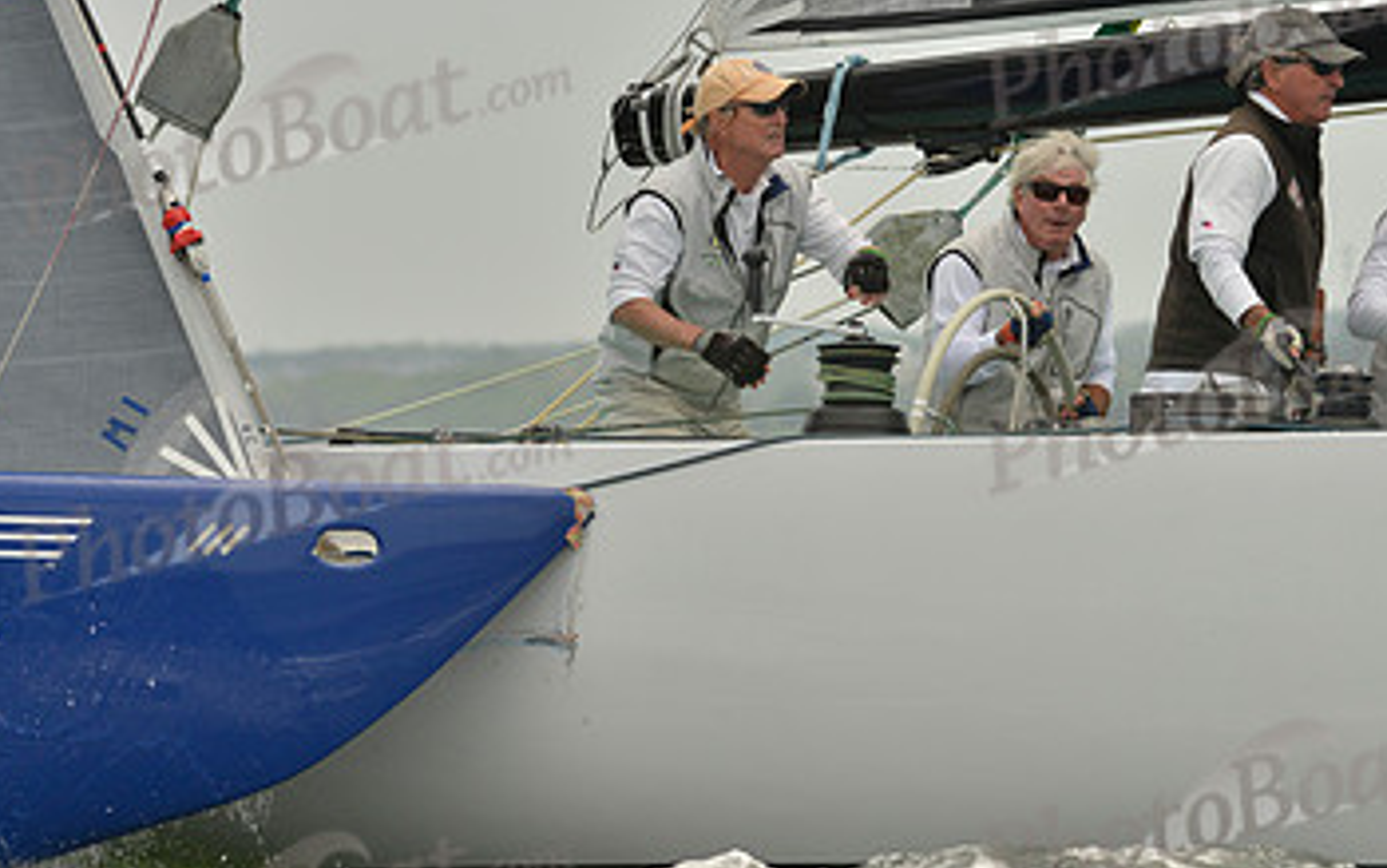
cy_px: 652
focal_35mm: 338
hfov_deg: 6.2
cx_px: 781
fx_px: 12781
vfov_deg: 3.9
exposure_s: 1/1250
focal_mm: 200
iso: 280
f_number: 7.1
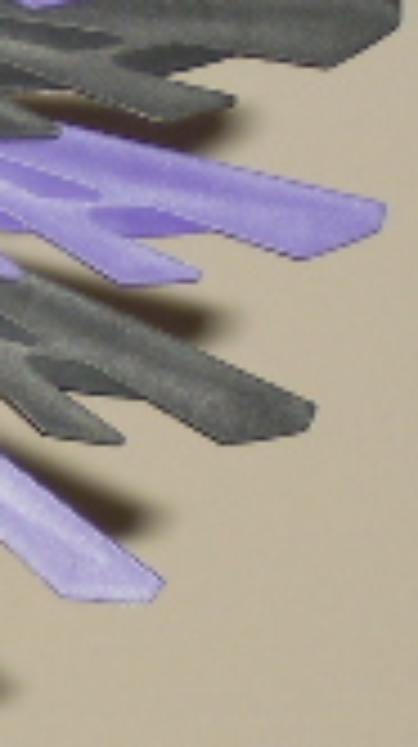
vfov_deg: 7.0
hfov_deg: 3.9
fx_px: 6068
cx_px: -688
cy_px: 531
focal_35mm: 307
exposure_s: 1/60
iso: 200
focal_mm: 13.1
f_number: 4.6
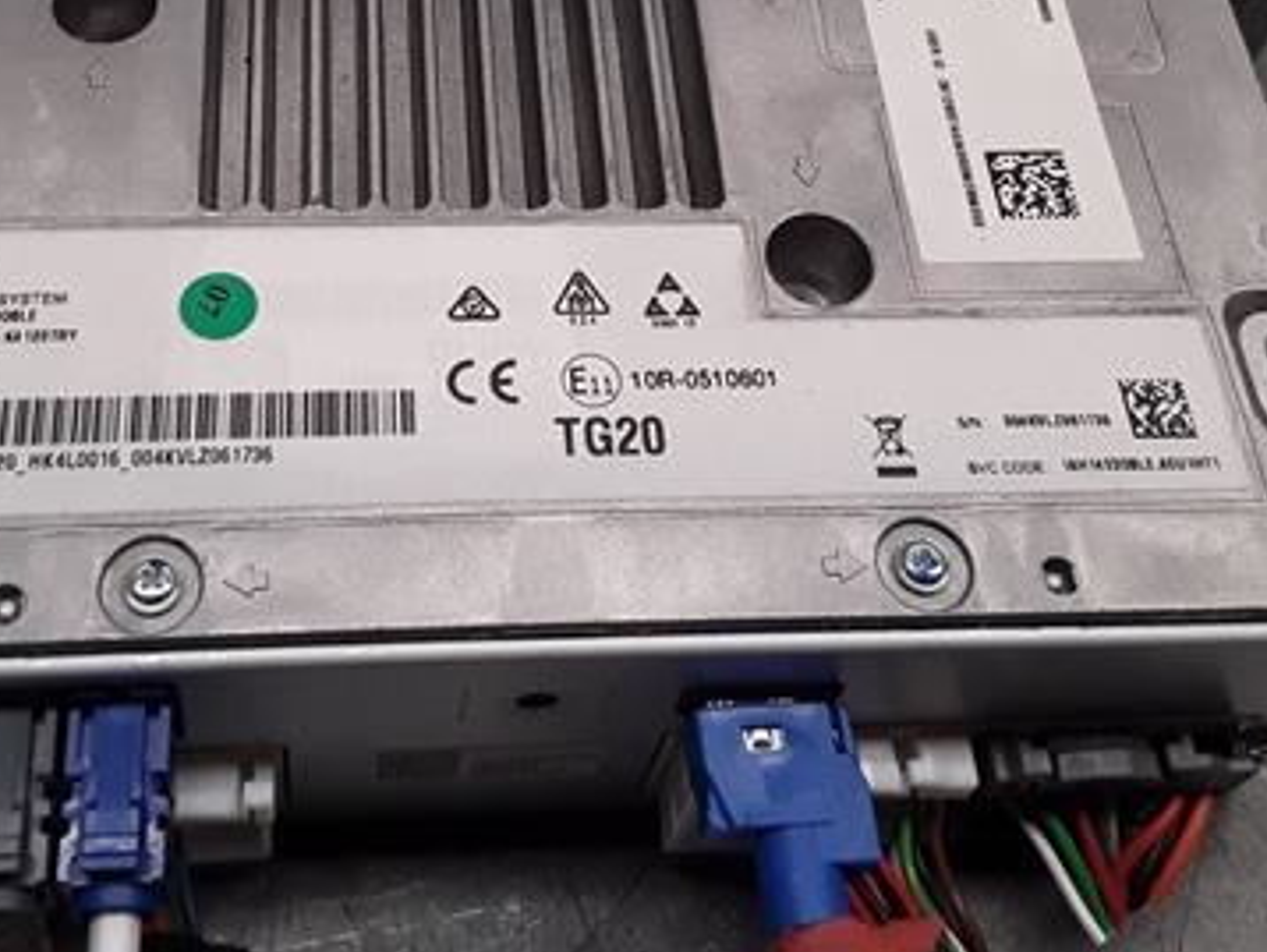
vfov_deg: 28.4
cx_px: 510
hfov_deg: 38.0
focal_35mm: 50
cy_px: 159
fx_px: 1831
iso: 100
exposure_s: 1/274
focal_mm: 2.91
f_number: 1.9
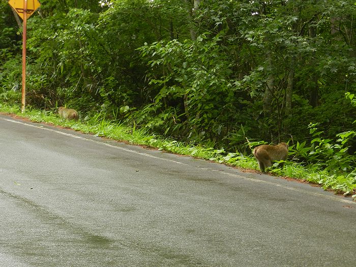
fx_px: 1337
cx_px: 178
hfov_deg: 15.2
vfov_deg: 11.4
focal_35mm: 130
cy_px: 134
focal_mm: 23.1
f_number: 5
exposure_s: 1/30
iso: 200
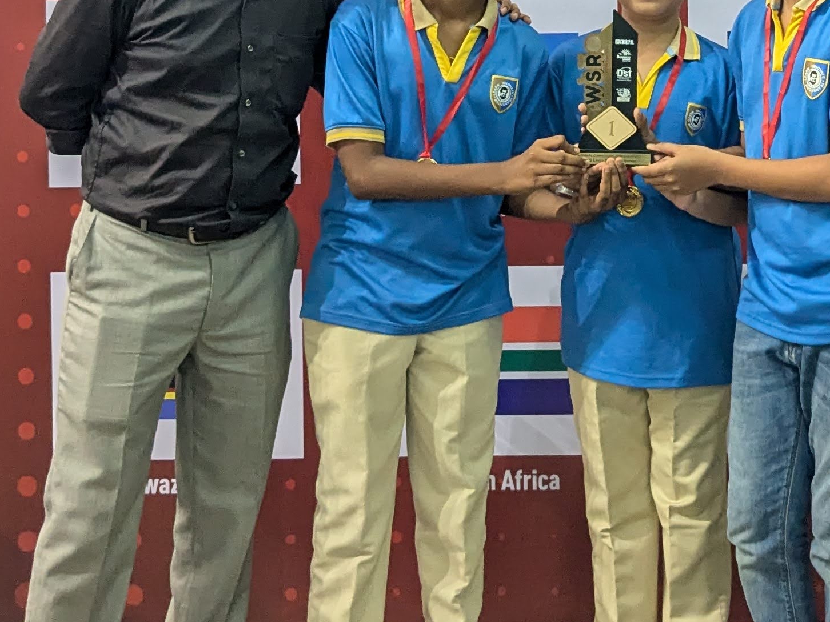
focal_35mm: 75
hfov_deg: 25.7
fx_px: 1798
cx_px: 608
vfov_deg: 18.5
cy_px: -143
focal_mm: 4.38
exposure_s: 1/99.9
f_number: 1.73
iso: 346
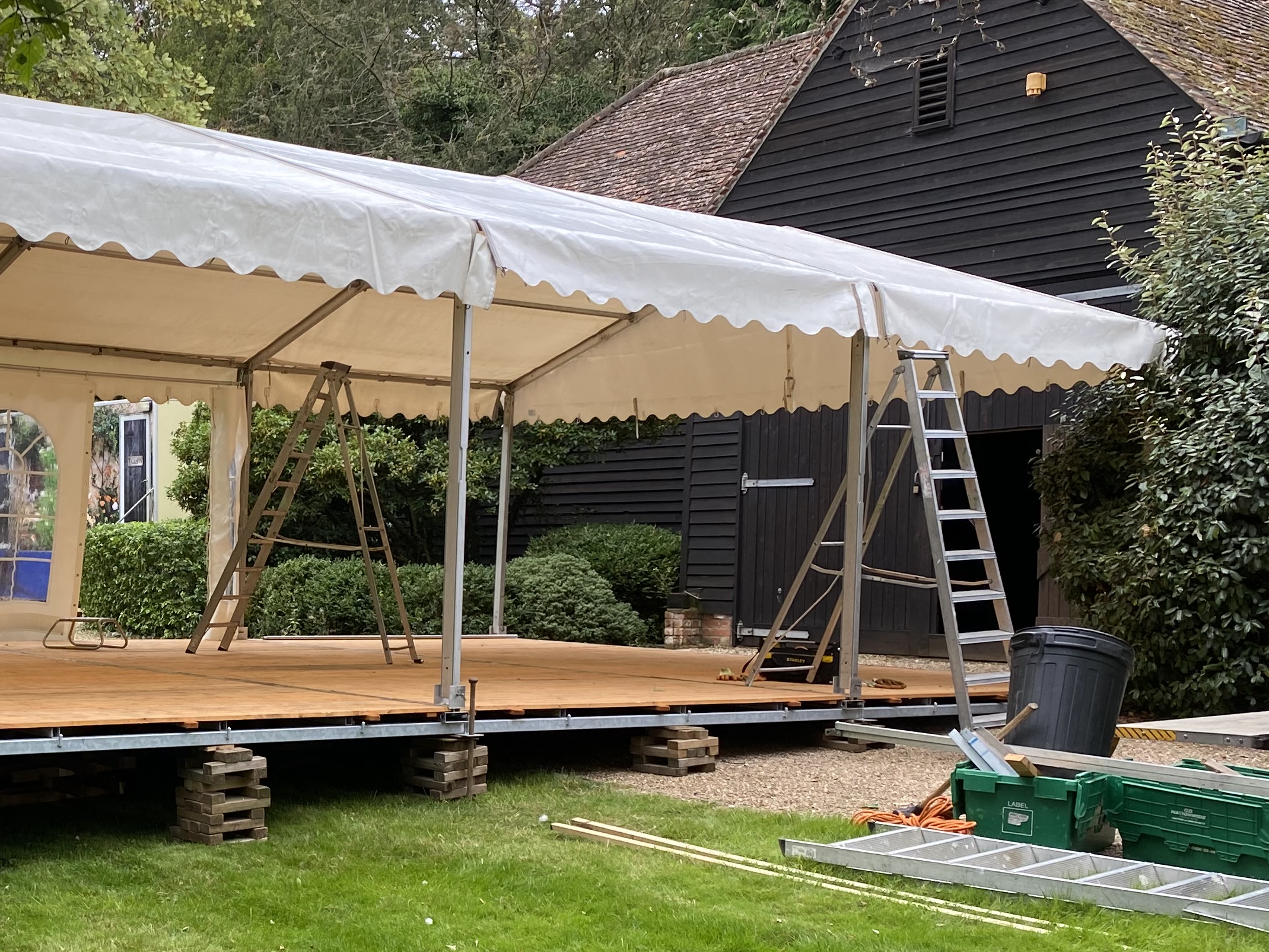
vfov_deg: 29.5
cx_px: 99
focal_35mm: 49
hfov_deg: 36.2
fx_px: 1797
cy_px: 644
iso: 32
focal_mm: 4.25
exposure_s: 1/282
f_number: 1.8
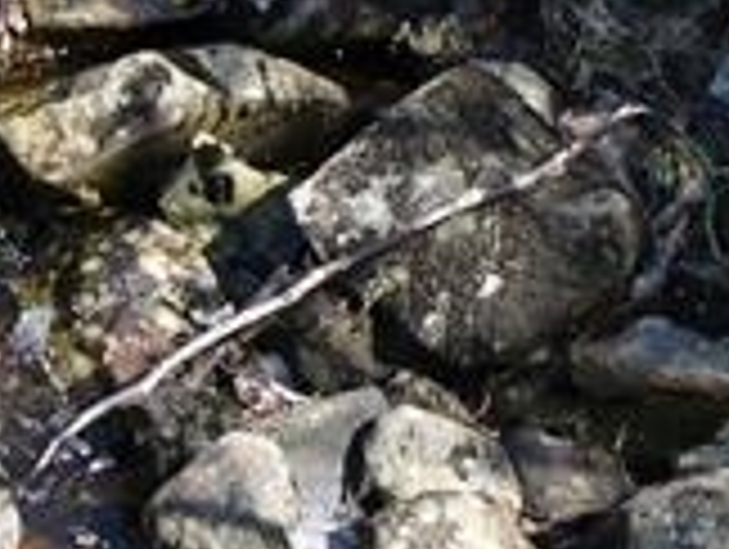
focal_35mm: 146
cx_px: -652
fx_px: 3079
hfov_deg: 12.2
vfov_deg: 10.1
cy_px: 14
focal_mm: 6.1
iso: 100
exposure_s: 1/250
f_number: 2.8
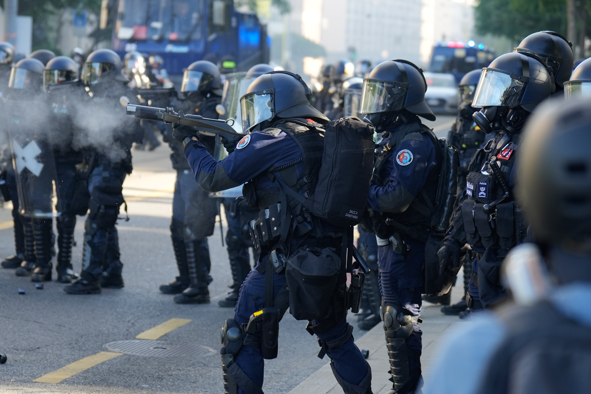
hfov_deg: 17.5
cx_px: 296
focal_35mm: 117
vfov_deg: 11.7
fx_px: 1921
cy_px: 197
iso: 500
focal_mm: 78
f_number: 2.8
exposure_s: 1/800
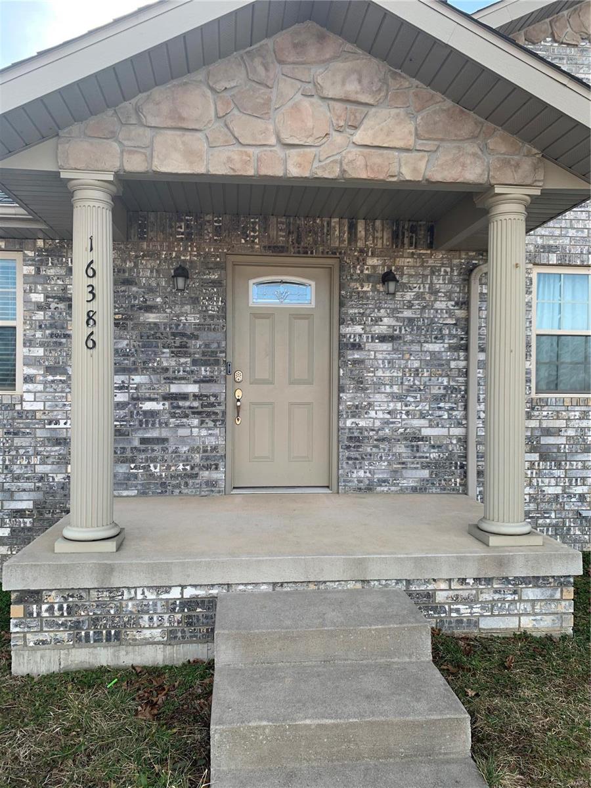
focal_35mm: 26
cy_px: 394
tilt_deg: +1.1
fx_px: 592
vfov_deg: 67.3
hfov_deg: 53.1
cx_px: 296
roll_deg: +0.4
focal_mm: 4.25
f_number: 1.8
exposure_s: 1/412
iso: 25
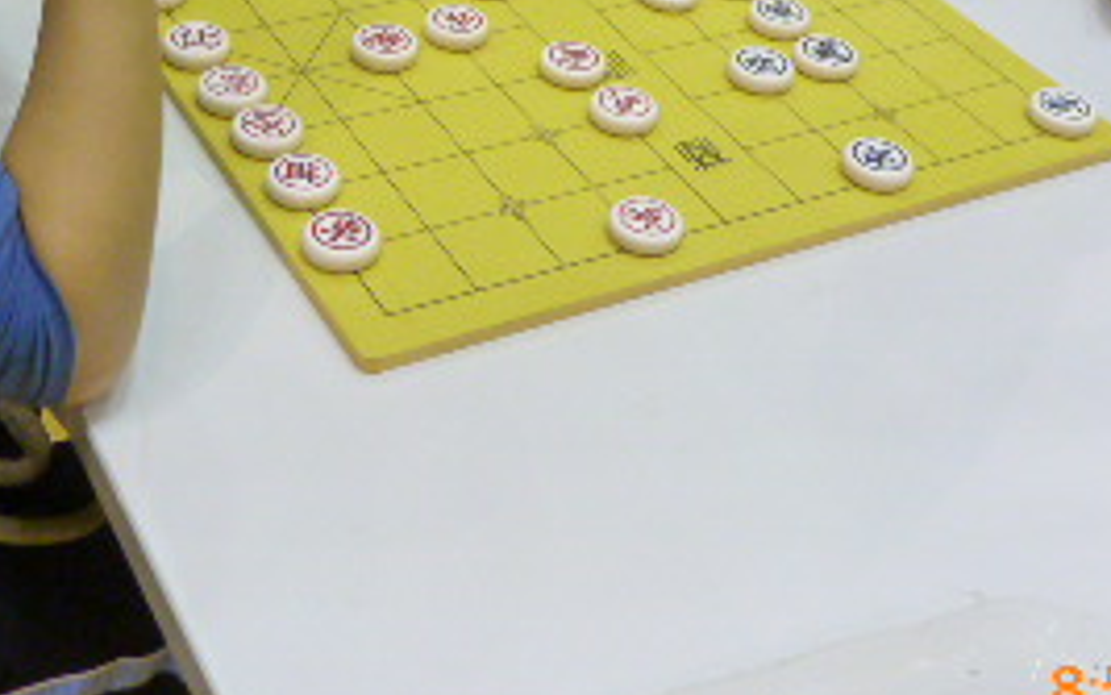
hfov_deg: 33.3
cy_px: -112
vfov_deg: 20.1
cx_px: 420
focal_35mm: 61
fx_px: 1847
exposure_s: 1/30
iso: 400
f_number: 3.3
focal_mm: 4.3
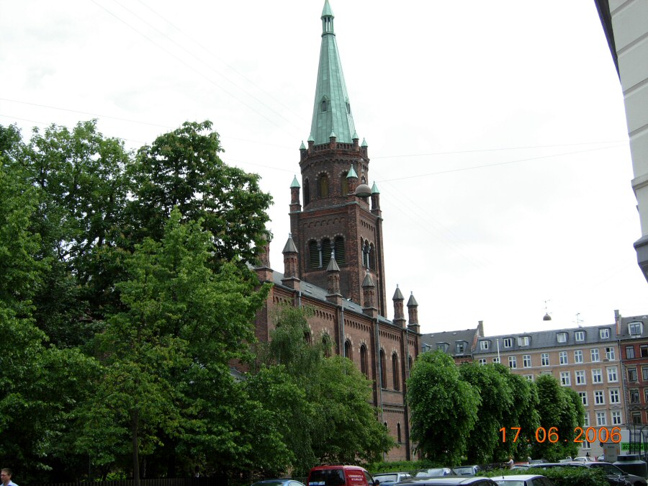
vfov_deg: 30.3
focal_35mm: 48
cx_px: 324
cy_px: 243
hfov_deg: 39.7
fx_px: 899
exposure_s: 1/322
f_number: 4.3
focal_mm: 10.1
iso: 50
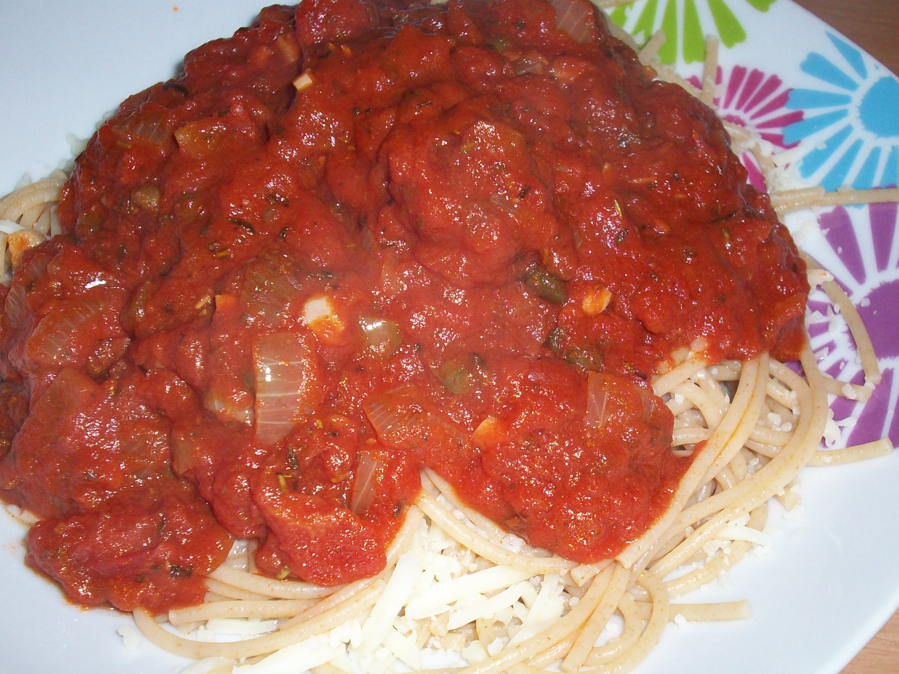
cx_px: 477
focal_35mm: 54
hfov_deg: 35.5
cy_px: 384
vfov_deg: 27.0
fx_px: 1402
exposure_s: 1/71.9
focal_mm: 7.6
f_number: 3.1
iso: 80
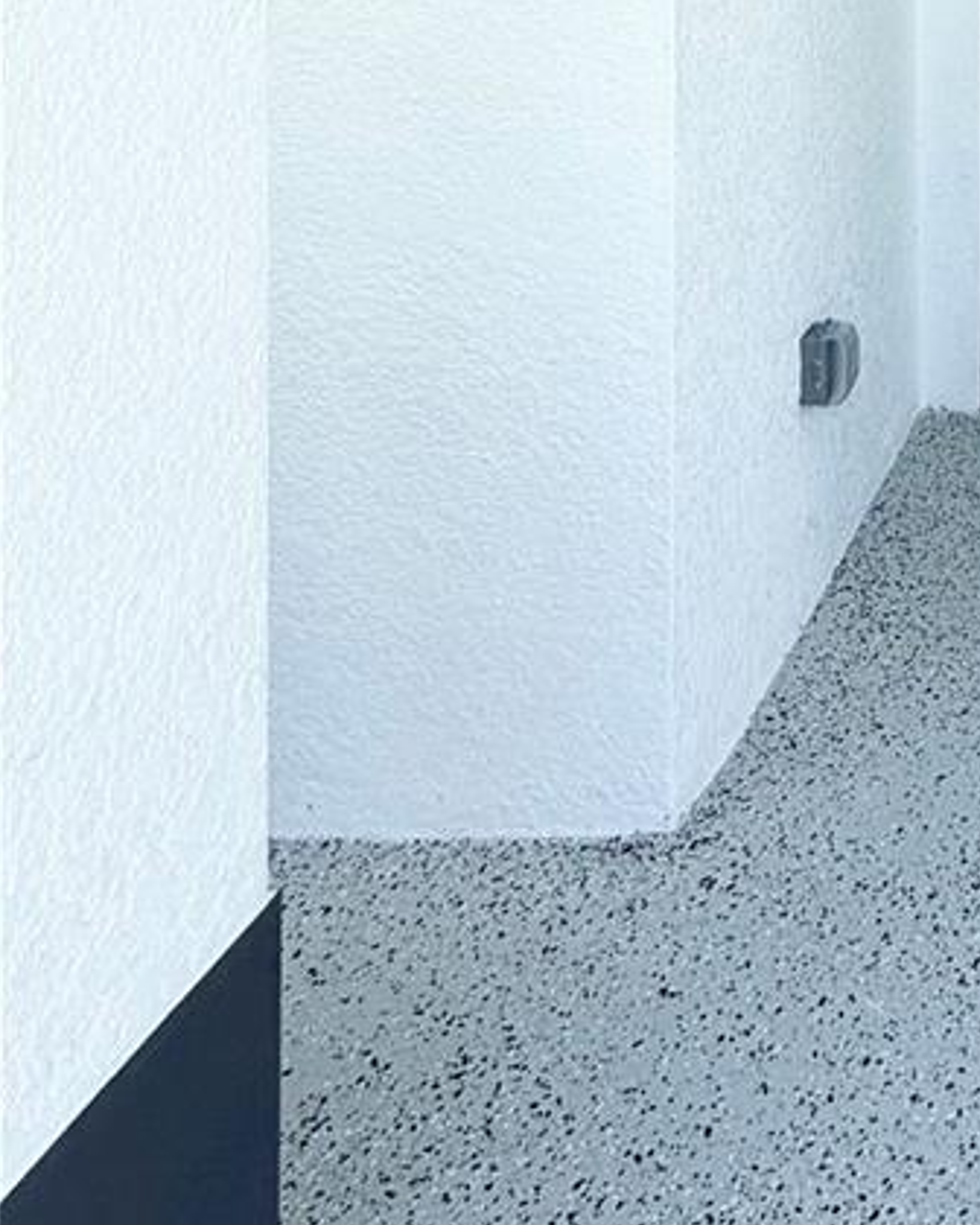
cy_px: -222
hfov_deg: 29.7
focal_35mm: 39
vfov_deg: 36.7
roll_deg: +0.5
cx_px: 1310
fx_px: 1414
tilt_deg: -0.6
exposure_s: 1/658
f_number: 2.2
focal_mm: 2.22
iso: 40
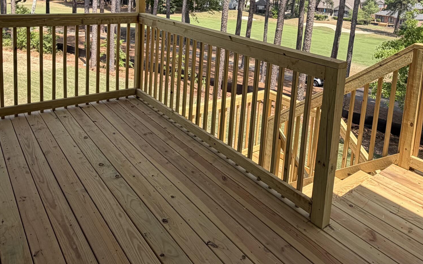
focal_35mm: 30
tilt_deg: -6.6
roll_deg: -3.0
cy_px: 28
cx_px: 211
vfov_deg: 39.0
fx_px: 346
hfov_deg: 62.9
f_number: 2.2
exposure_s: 1/545
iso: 40
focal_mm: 2.22
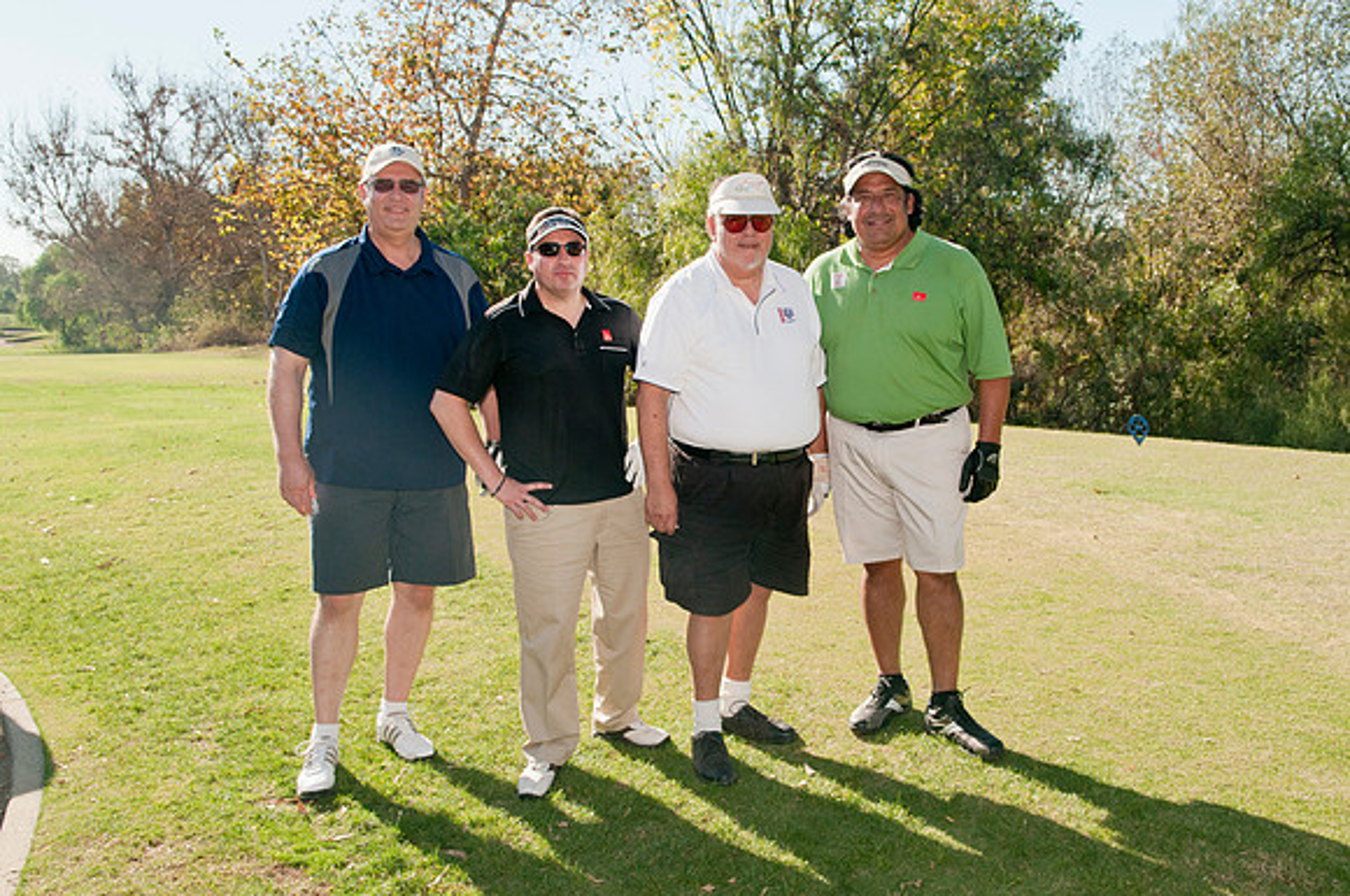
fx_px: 1292
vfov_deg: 38.3
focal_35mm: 34
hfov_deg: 55.2
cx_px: 675
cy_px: 448
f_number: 7.1
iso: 200
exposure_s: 1/200
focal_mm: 23
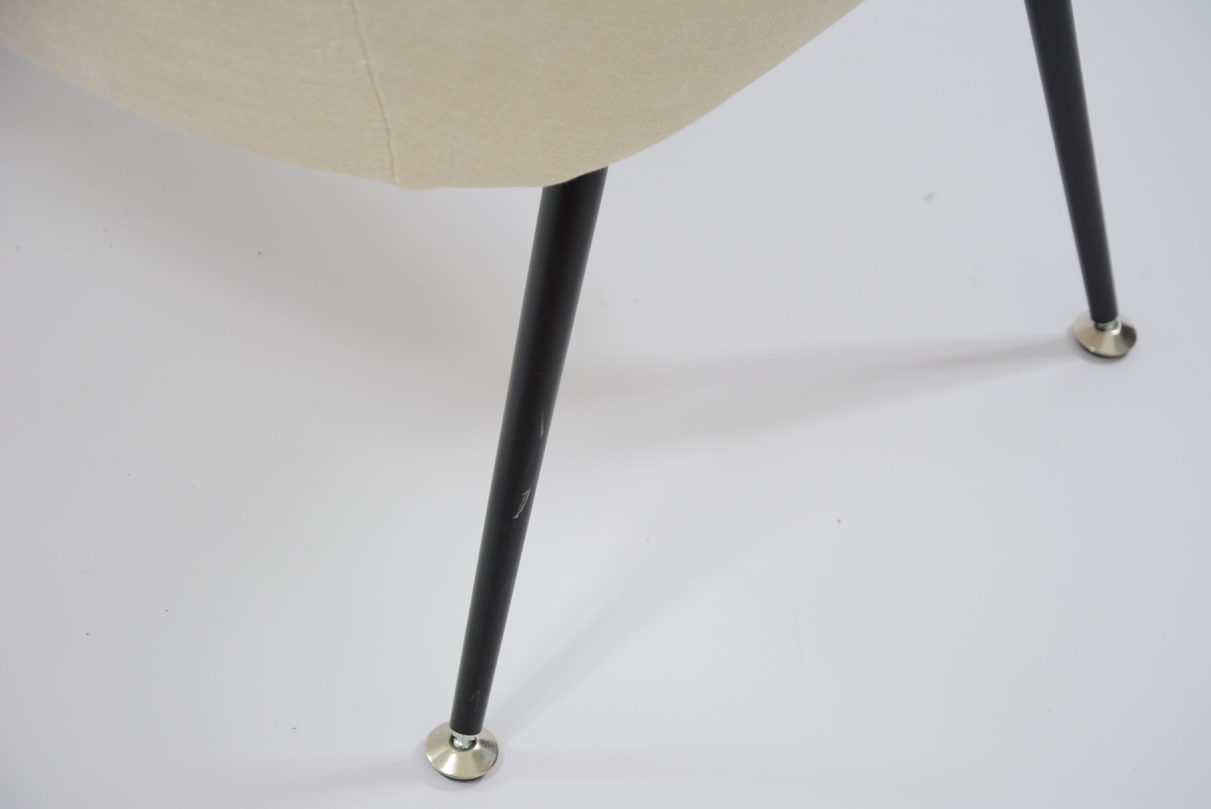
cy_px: 404
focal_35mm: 112
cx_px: 606
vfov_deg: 12.2
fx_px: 3787
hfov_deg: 18.2
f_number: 5.3
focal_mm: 75
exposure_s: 1/100
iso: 400
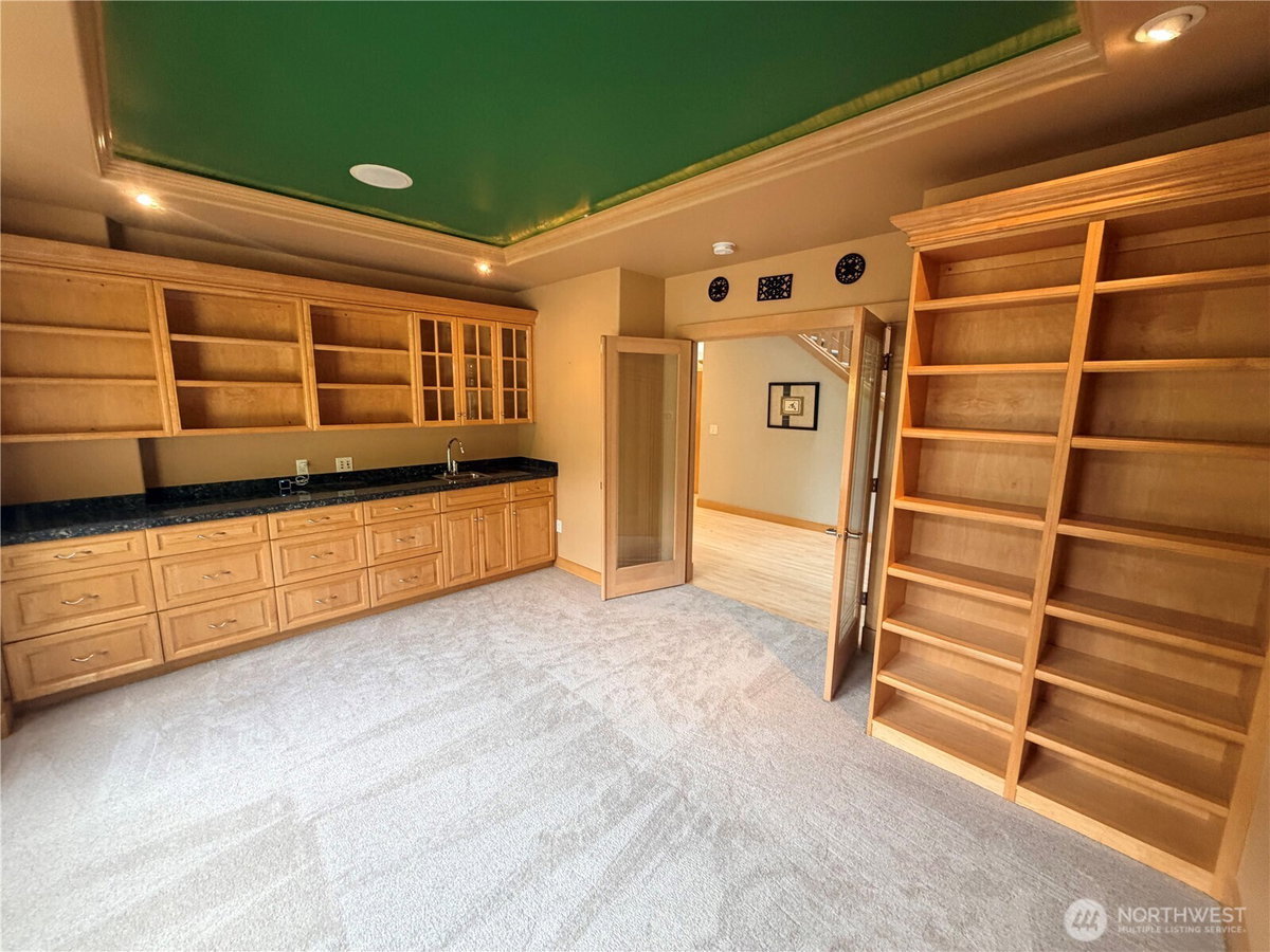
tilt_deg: -10.9
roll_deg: +0.5
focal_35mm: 14
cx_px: 635
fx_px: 514
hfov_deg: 102.1
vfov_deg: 85.7
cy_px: 476
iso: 200
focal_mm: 2.22
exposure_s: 1/60
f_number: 2.2
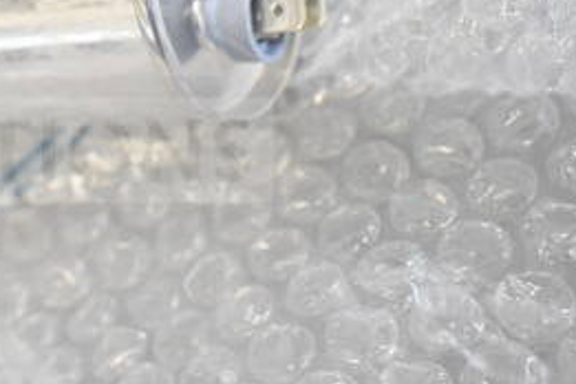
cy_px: 28
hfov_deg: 25.3
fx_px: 1232
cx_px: 24
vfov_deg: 17.4
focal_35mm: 77
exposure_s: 1/100
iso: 1600
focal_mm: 22
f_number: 5
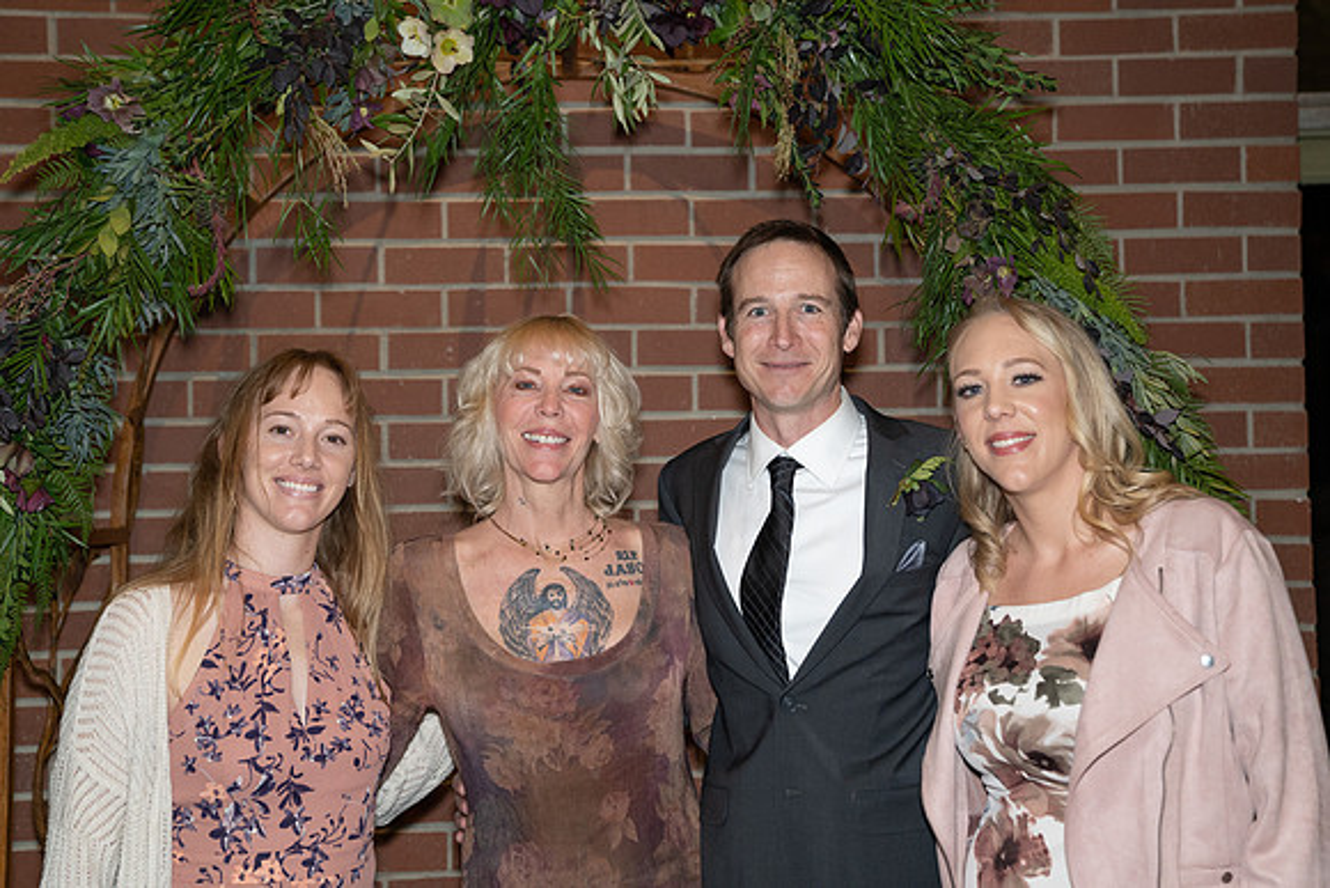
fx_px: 1825
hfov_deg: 40.0
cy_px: 422
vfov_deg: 27.3
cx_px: 680
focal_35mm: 49
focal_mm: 47
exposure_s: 1/125
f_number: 2.8
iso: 2000
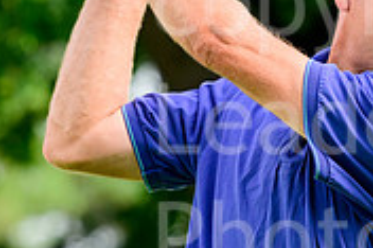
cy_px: 139
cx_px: 432
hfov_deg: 4.5
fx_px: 4782
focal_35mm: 462
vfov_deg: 3.0
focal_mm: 140
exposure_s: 1/1600
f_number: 4
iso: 640
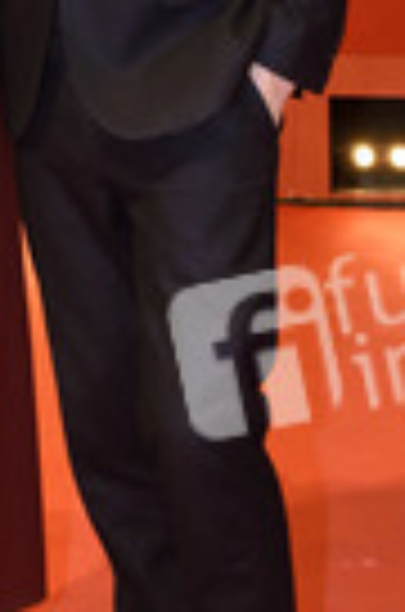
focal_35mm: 106
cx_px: -9
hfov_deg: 12.7
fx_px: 1798
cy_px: 108
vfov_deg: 19.1
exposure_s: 1/125
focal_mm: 24
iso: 1250
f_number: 5
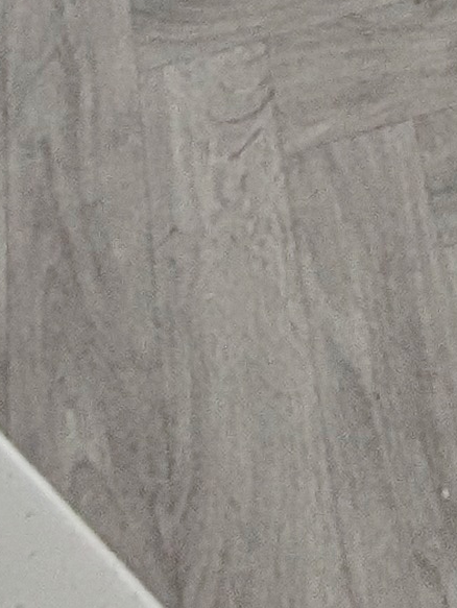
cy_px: -1484
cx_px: 528
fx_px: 1952
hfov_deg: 13.1
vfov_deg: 9.7
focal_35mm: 111
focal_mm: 1.83
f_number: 2.2
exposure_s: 1/180
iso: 48
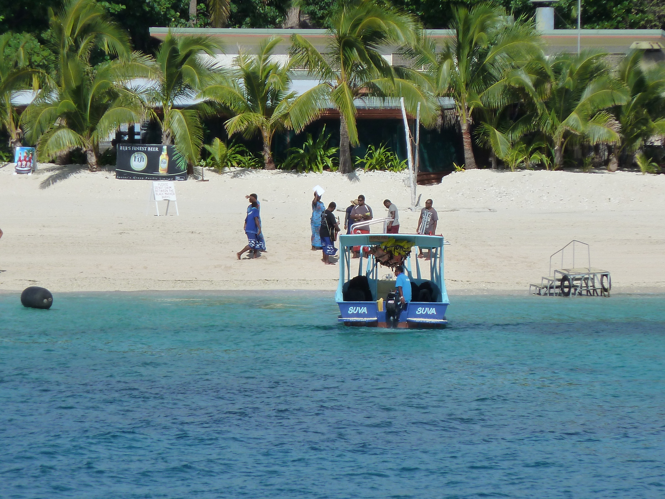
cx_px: 332
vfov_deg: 3.7
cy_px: 250
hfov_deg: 5.0
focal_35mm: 399
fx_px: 7665
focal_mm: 49.2
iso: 125
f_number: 5.6
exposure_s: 1/800
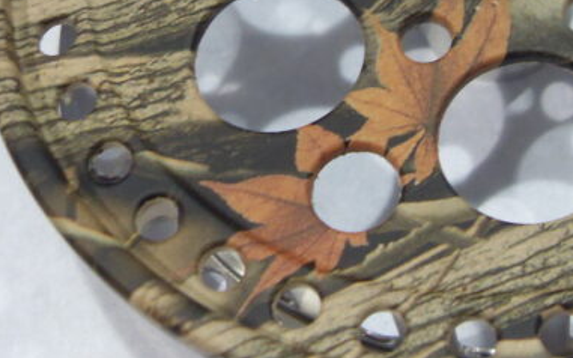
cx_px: 501
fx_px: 1218
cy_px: -3
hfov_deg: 25.7
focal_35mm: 78
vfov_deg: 16.4
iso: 200
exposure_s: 1/20
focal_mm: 6.3
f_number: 2.8
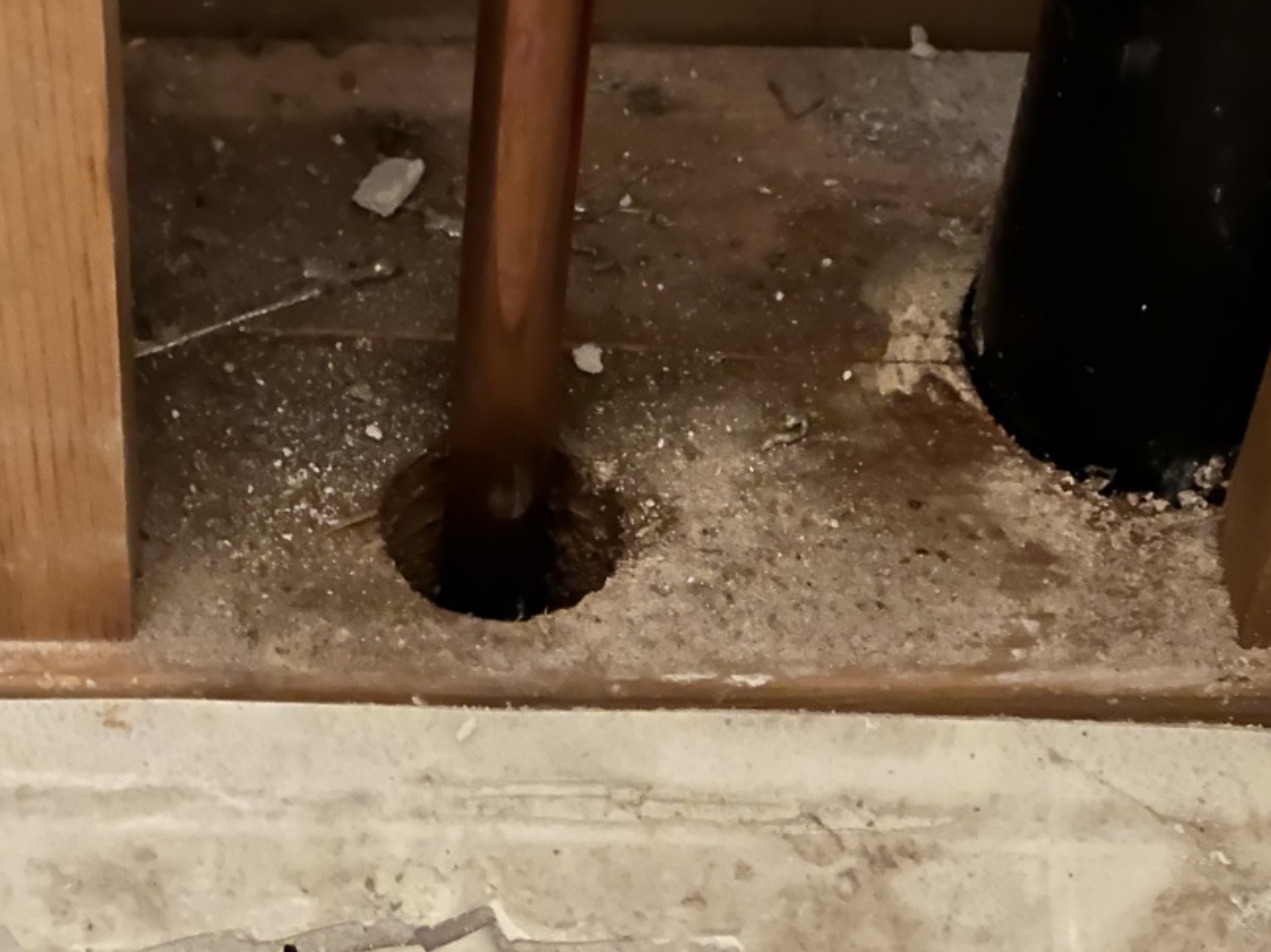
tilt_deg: -50.2
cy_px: 436
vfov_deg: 15.1
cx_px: 650
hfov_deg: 20.0
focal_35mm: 98
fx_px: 3597
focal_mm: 9
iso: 1250
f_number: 2.8
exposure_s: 1/8
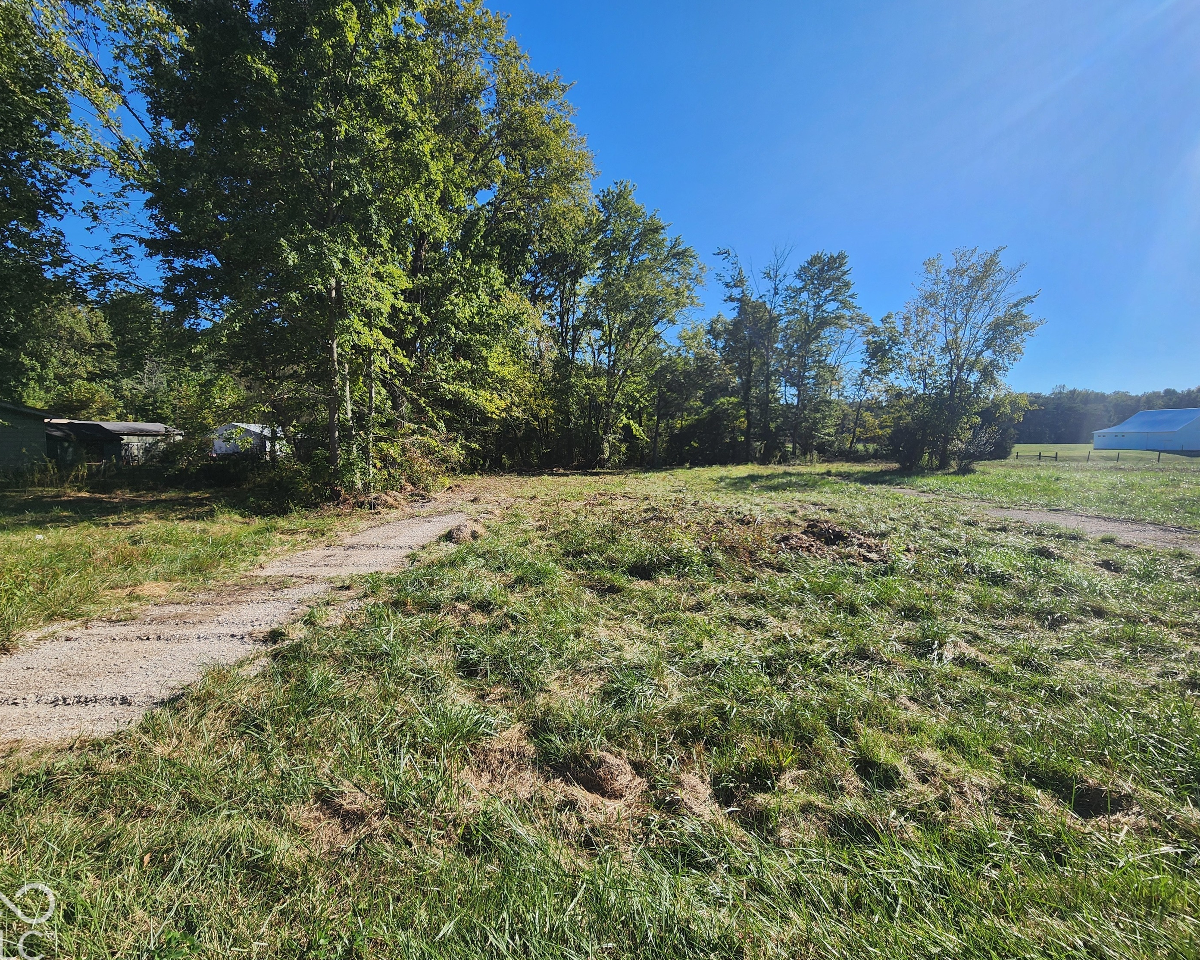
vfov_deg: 88.0
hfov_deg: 100.7
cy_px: 473
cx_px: 616
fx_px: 497
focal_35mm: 14
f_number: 2.2
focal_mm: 2.2
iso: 50
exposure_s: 1/1910
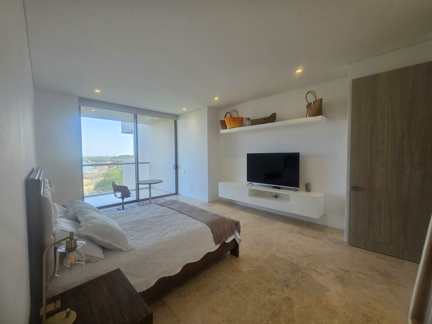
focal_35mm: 13
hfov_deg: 106.2
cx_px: 216
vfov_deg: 89.9
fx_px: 162
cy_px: 162
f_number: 1.9
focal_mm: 2.2
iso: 160
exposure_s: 1/370
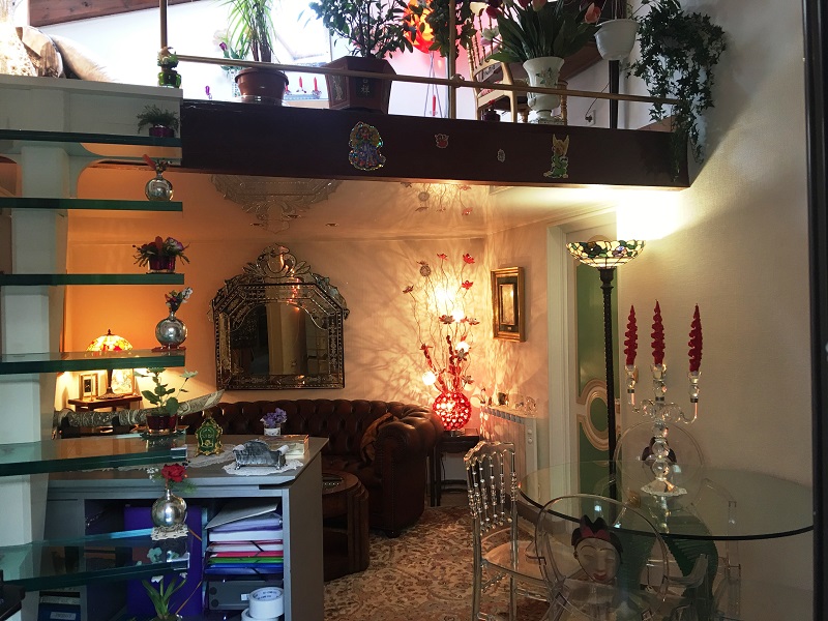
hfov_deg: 61.7
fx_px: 694
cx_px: 414
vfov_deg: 48.2
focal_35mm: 29
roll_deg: +0.6
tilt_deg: -0.2
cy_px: 310
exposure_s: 1/17
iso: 32
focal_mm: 4.15
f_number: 2.2
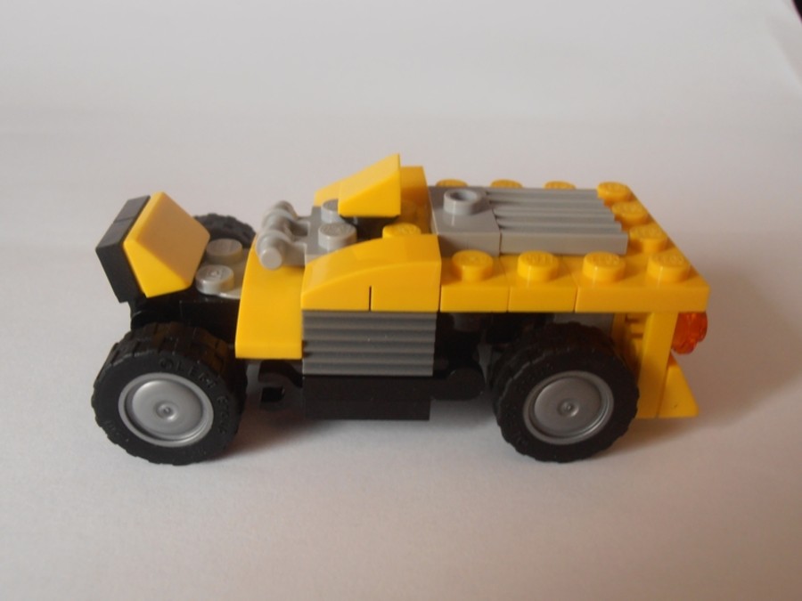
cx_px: 401
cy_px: 300
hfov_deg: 50.1
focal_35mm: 37
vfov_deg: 38.7
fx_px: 857
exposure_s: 1/15
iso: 125
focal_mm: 6.61
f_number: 3.9
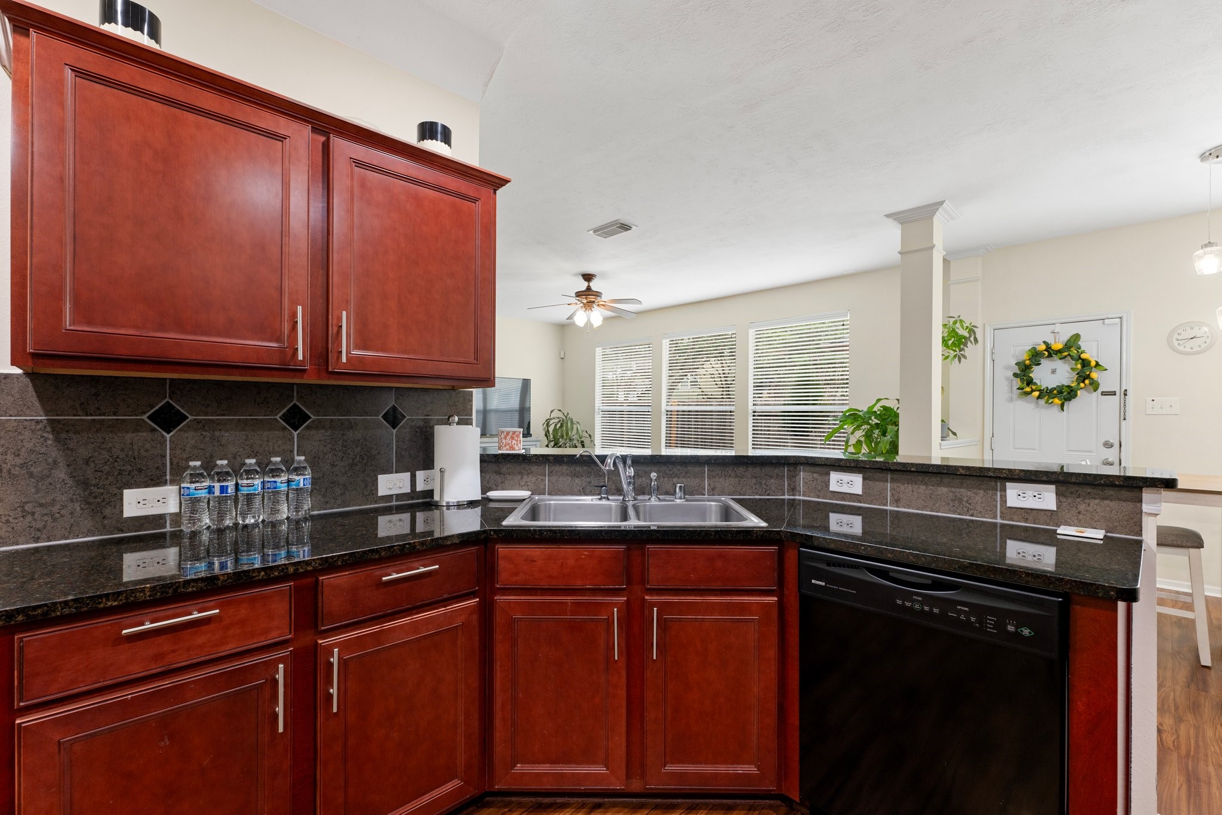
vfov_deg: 73.8
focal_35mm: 16
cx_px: 611
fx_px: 543
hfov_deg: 96.7
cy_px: 408
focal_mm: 16
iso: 320
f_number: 7.1
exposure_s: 1/4
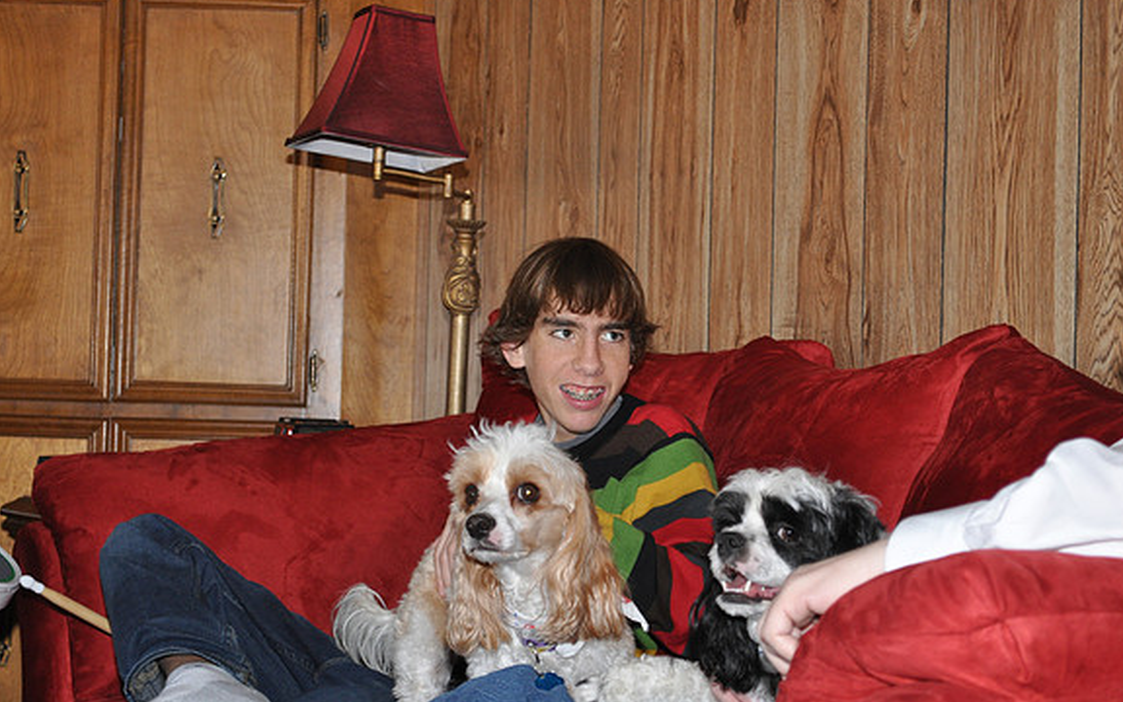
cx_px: 563
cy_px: 346
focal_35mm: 85
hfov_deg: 24.5
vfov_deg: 15.5
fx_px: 2587
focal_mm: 55
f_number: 5.6
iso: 800
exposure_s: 1/60
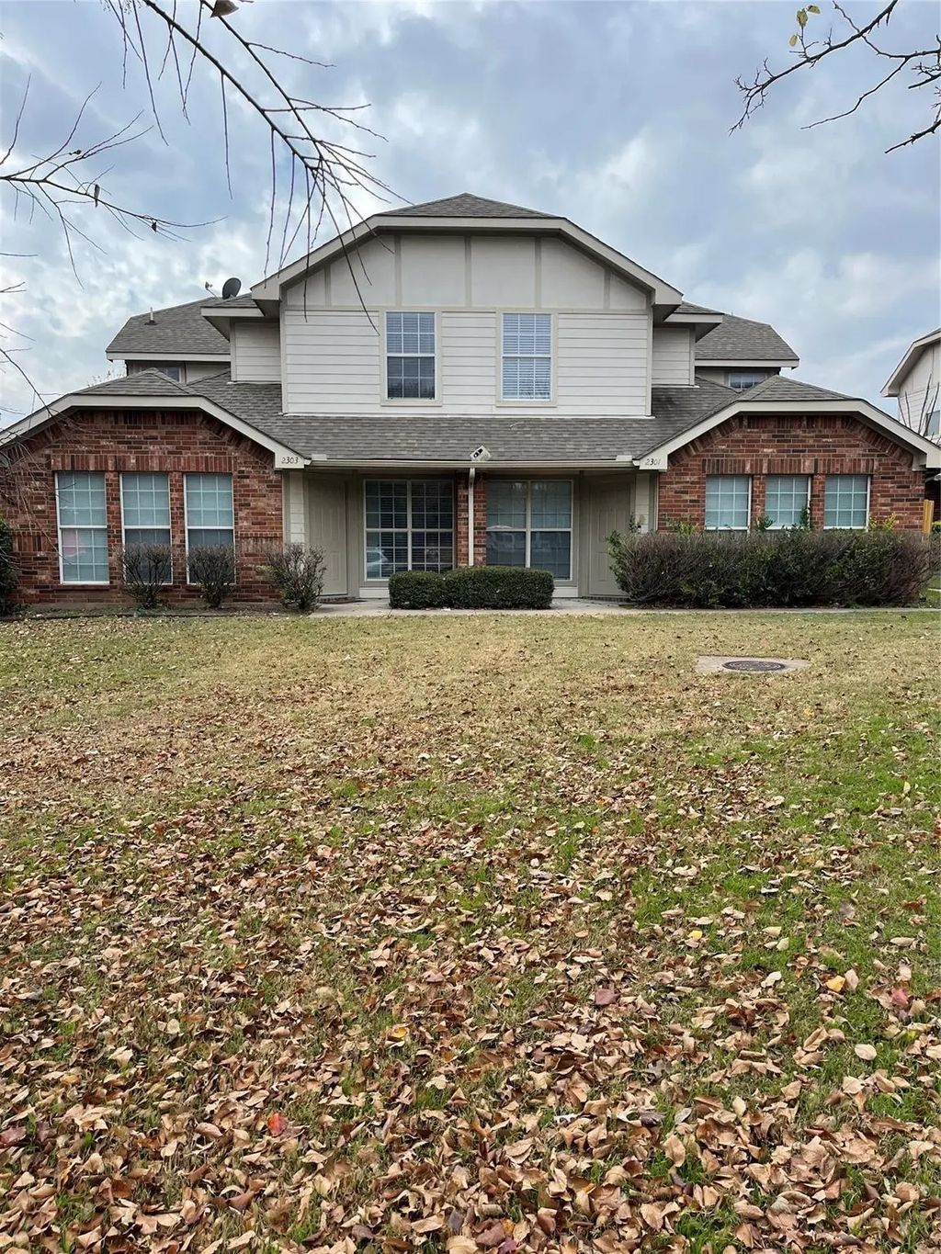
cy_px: 627
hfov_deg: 53.1
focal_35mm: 26
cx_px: 470
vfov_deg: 67.3
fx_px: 942
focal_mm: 5.1
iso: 32
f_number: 1.6
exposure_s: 1/1821
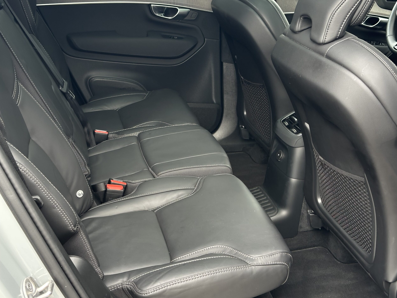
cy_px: 149
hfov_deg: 38.9
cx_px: 201
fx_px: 562
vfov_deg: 29.7
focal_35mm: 49
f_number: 1.78
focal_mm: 6.86
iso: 64
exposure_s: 1/160
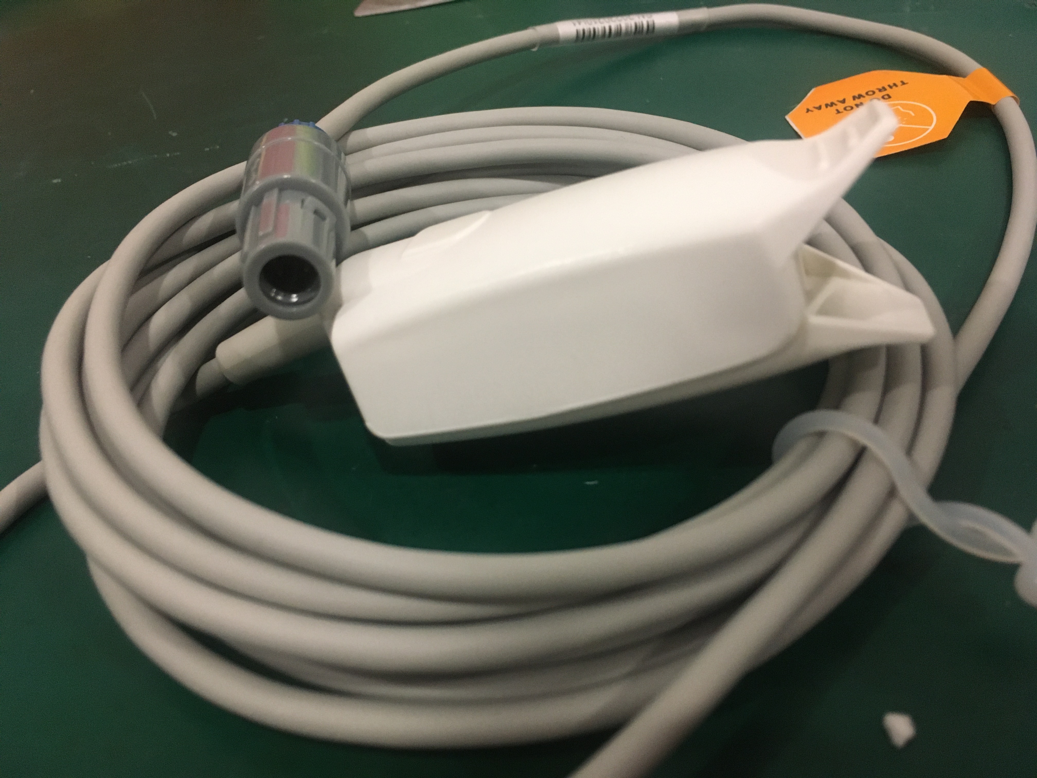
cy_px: 389
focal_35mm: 29
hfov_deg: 61.7
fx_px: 869
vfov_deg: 48.2
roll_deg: +3.5
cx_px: 518
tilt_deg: -40.6
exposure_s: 1/25
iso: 200
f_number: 2.2
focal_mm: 4.15
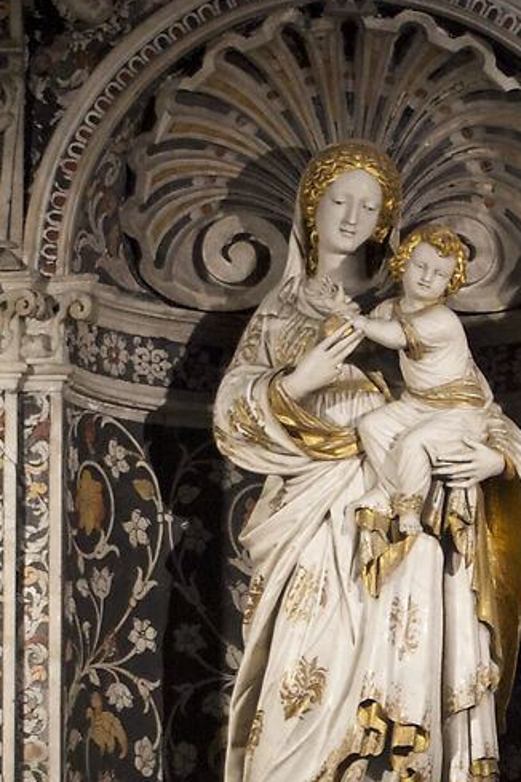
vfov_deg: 5.8
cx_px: 281
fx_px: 7673
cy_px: 718
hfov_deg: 3.9
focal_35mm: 353
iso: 1000
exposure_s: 1/80
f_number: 4.5
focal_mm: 48
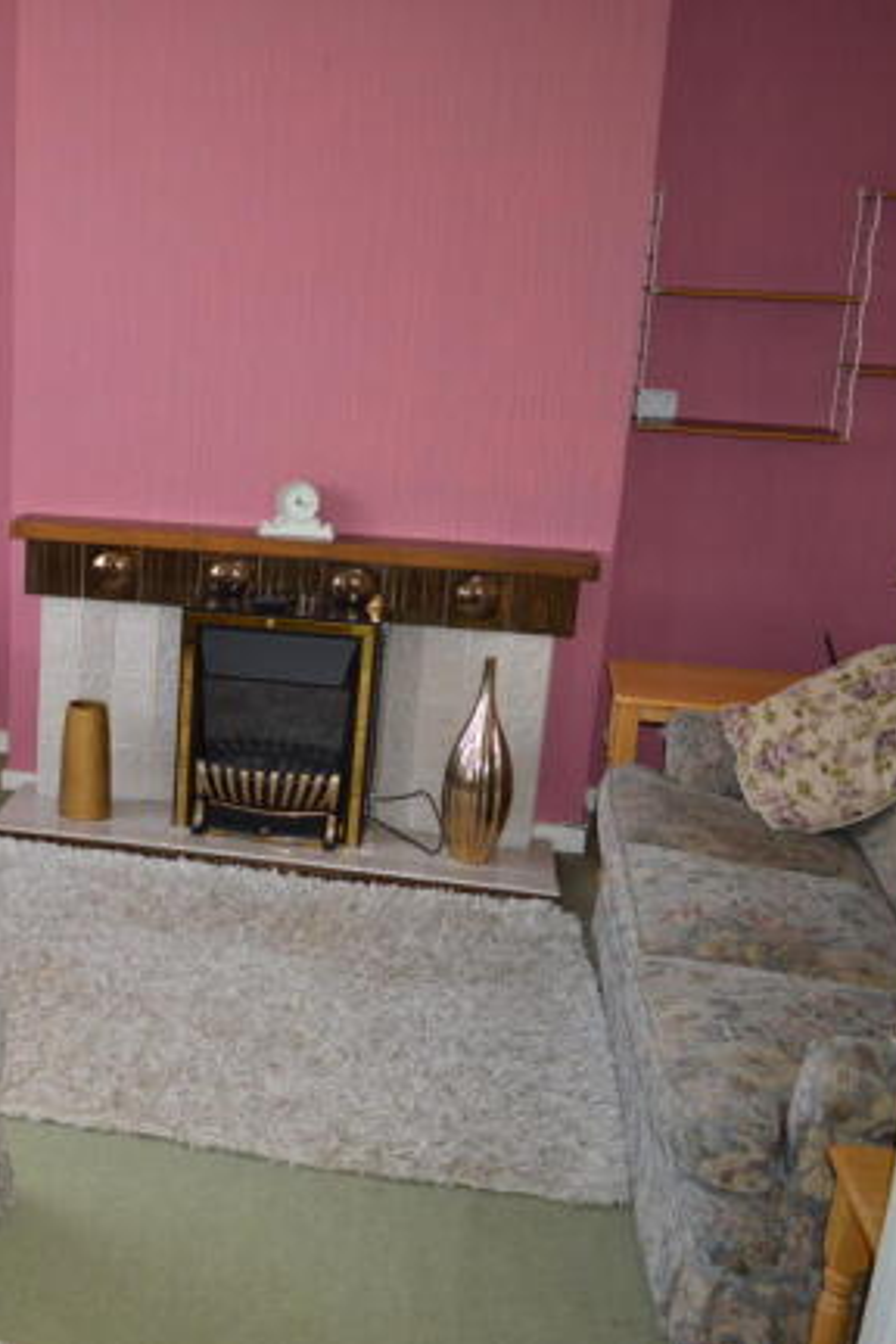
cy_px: 675
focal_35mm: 41
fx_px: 1531
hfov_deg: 29.5
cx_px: -84
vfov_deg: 47.4
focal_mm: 18
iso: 400
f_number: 4
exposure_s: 1/125
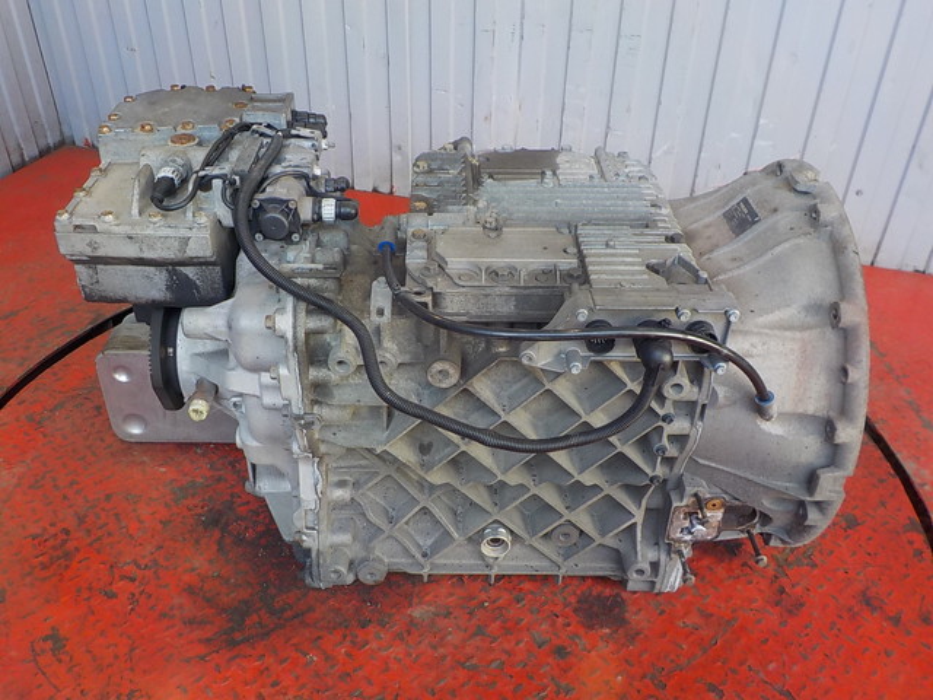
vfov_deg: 46.8
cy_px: 350
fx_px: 809
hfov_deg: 60.0
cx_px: 466
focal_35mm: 30
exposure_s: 1/40
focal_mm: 4.1
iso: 125
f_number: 3.3
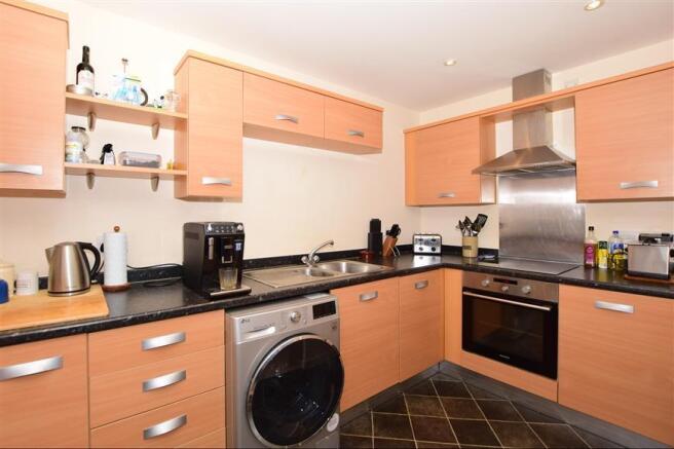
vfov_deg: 77.3
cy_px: 224
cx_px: 337
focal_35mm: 15
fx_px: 281
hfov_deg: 100.4
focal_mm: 10
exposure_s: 1/60
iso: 400
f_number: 5.6
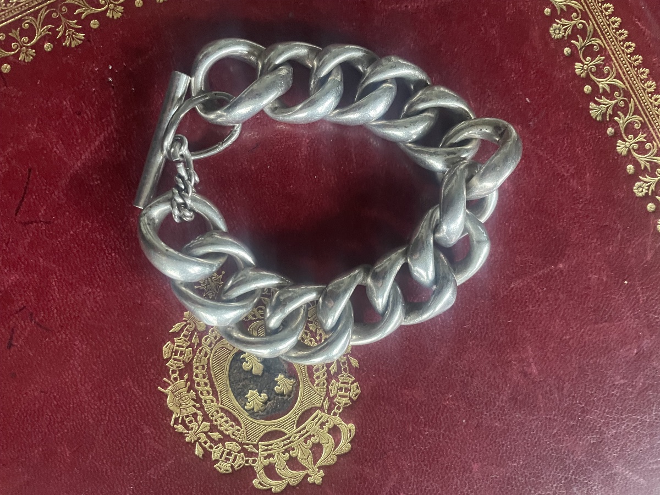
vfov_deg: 53.1
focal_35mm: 26
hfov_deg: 67.3
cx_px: 330
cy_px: 248
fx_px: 496
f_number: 1.6
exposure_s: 1/36
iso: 640
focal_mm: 4.2
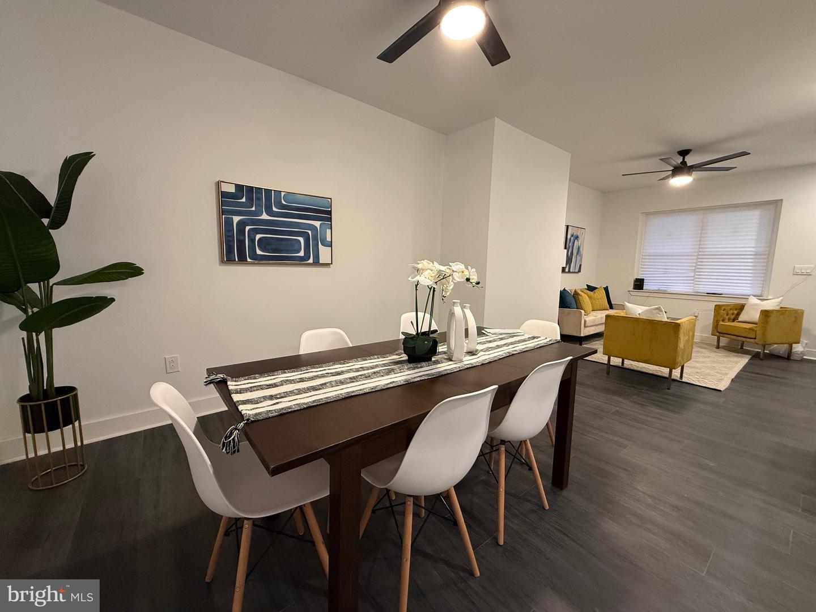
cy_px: 306
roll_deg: -1.6
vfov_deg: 85.7
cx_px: 408
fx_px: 330
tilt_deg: -7.1
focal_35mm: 14
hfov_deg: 102.1
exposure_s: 1/60
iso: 320
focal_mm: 2.22
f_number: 2.2
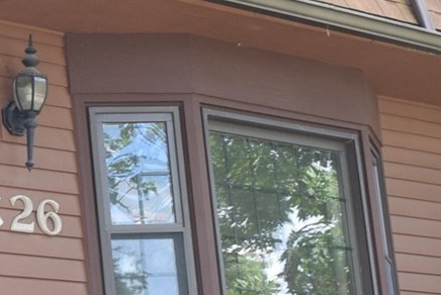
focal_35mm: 183
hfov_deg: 11.2
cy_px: 37
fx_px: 2245
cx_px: 72
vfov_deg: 7.5
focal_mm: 26
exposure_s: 1/200
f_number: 7.1
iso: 400
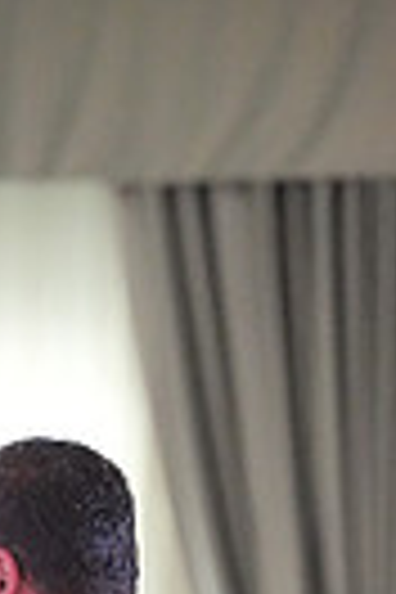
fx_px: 9734
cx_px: -137
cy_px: 1296
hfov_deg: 2.3
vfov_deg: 3.5
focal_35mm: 590
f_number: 3.5
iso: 8000
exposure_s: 1/500
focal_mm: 134
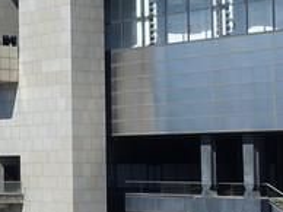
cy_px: 113
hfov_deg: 14.2
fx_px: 996
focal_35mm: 122
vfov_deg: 12.1
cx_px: -236
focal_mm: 8.8
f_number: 5.6
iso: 125
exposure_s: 1/500
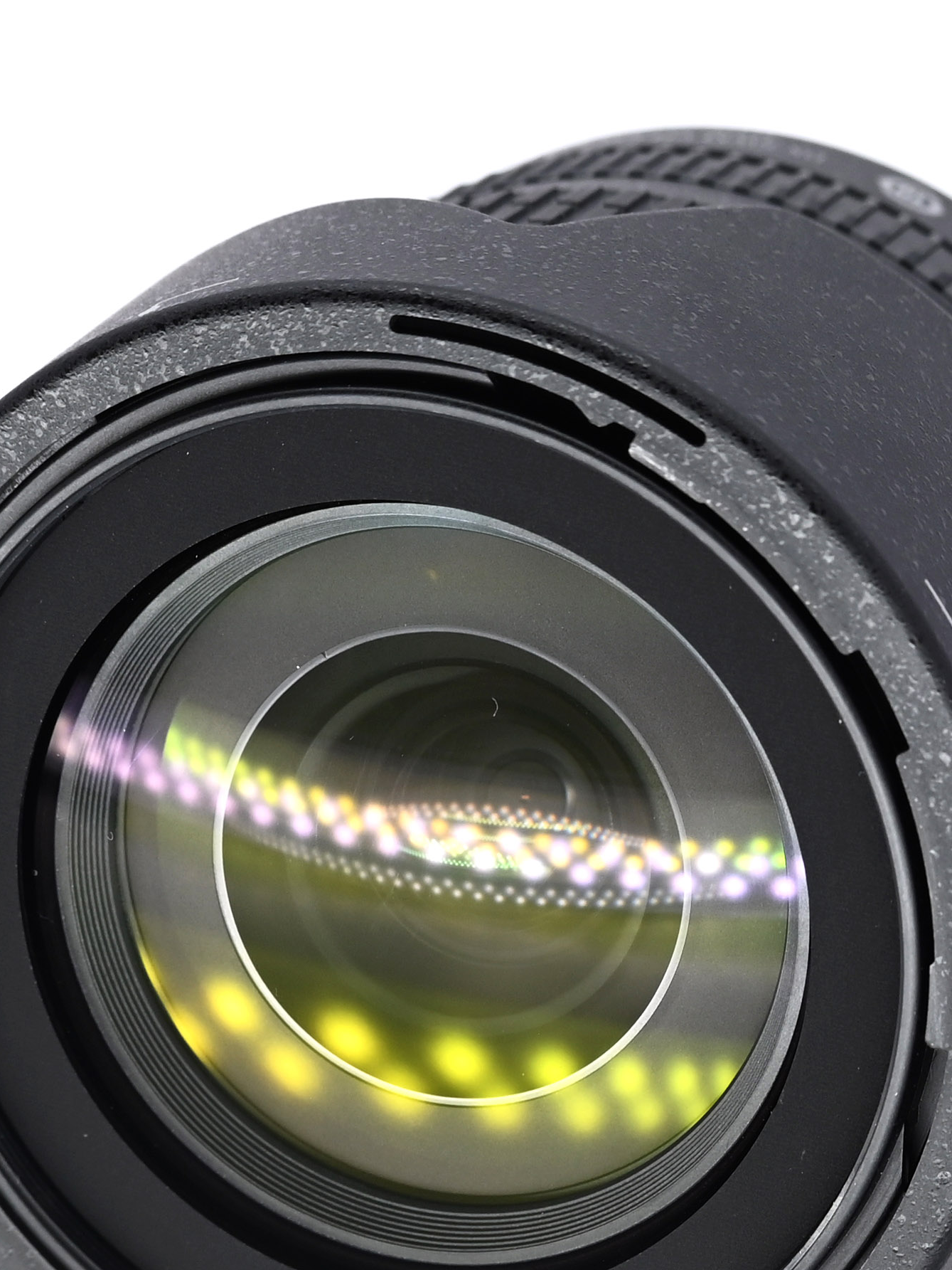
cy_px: 895
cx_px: 605
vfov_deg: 12.4
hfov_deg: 9.3
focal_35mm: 159
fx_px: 5830
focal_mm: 50
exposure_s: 1/160
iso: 500
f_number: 9
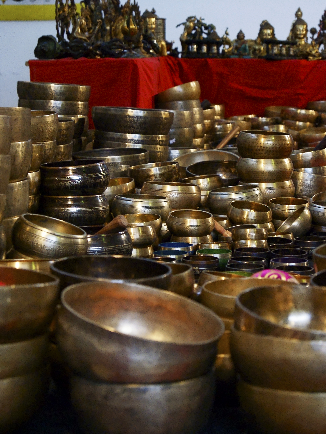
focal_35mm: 90
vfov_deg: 21.9
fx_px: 1124
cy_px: 204
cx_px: 163
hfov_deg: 16.5
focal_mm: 55
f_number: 5.6
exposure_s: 1/80
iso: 800
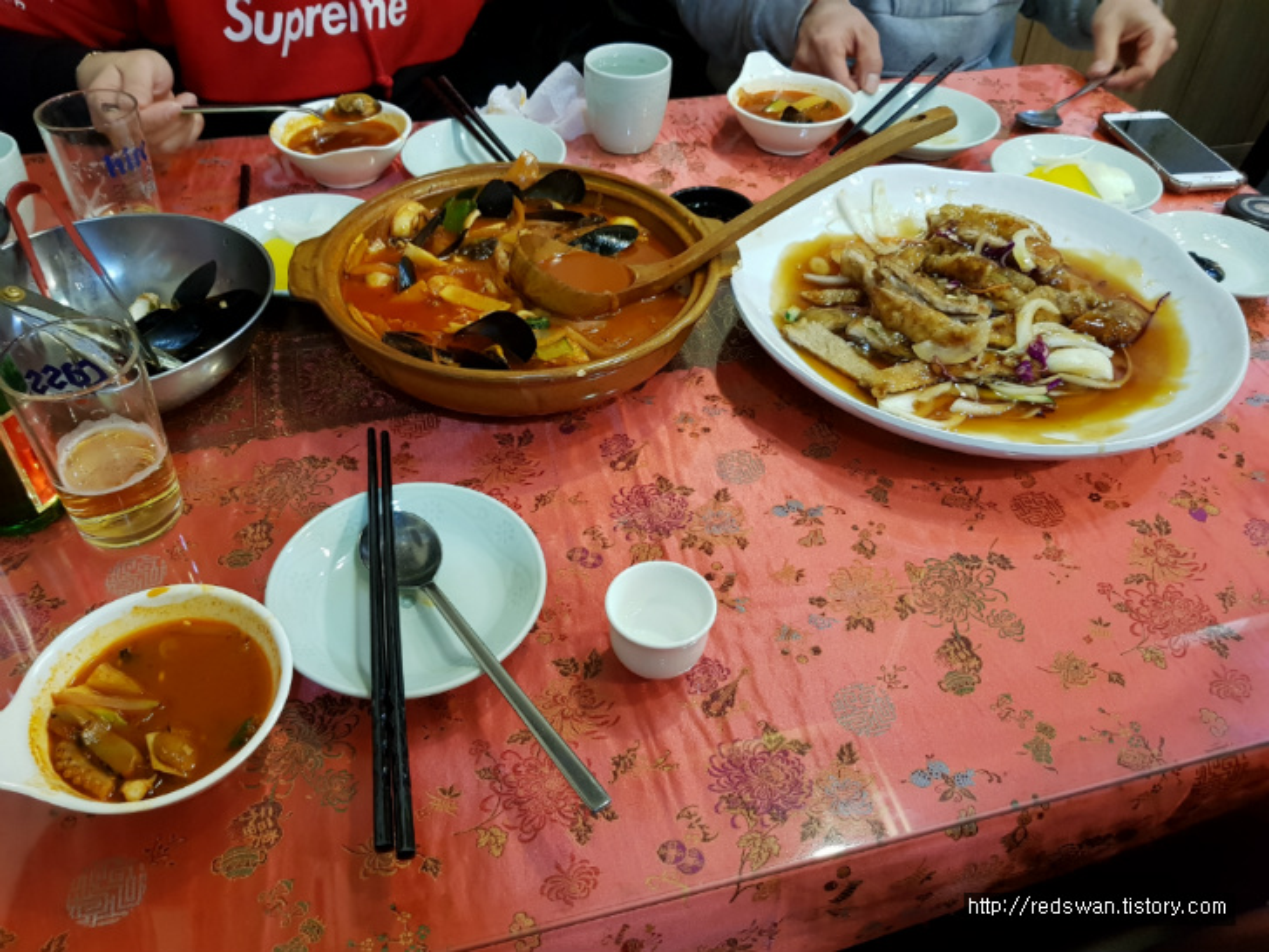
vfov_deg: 53.1
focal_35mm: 26
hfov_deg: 67.3
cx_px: 634
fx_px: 953
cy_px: 476
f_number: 1.7
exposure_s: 1/30
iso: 200
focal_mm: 4.2
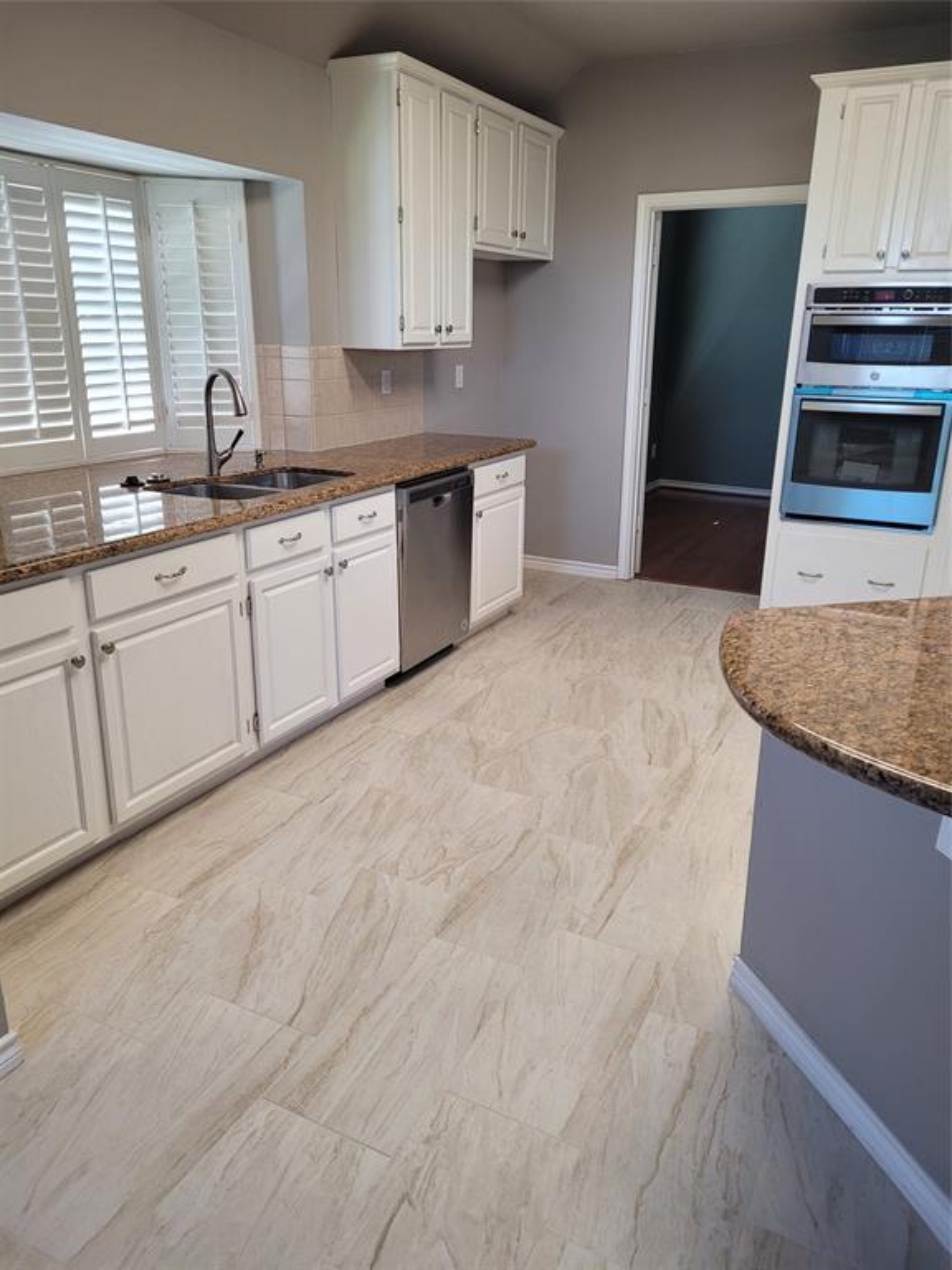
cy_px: 635
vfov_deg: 67.3
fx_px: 953
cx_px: 476
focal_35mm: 26
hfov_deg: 53.1
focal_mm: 5.4
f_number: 1.8
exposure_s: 1/120
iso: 160
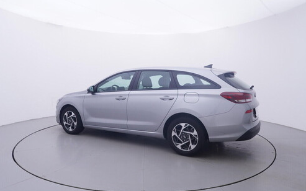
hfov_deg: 71.3
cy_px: 93
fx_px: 213
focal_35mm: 26
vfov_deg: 48.3
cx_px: 146
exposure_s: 1/80
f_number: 5
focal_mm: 15
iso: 200
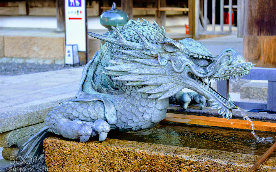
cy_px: 91
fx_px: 602
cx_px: 138
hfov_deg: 25.8
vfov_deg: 16.3
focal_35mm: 80
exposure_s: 1/125
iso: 400
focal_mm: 52
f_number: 5.6
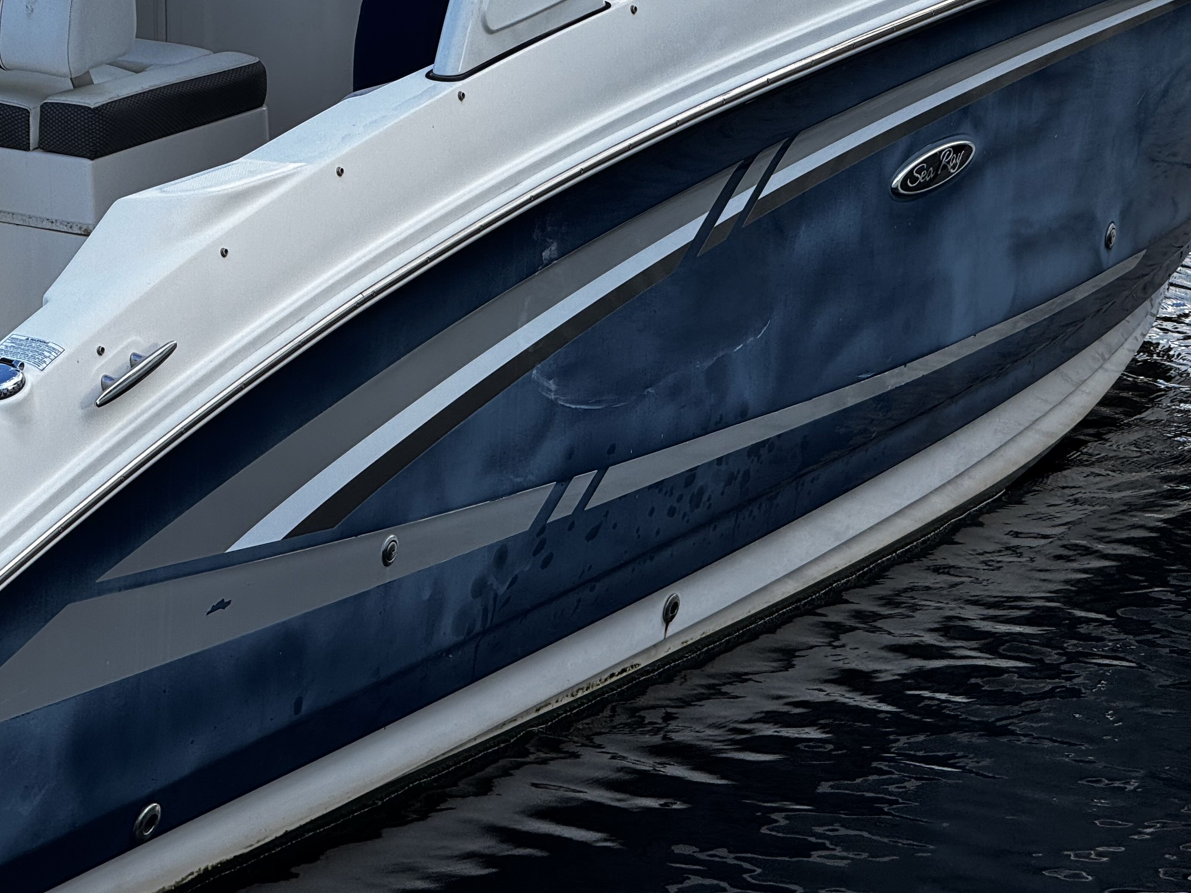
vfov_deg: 8.5
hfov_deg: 11.4
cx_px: 666
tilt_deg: -12.8
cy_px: 297
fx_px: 5987
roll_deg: -0.7
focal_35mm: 174
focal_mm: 15.66
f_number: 2.8
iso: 50
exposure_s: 1/261
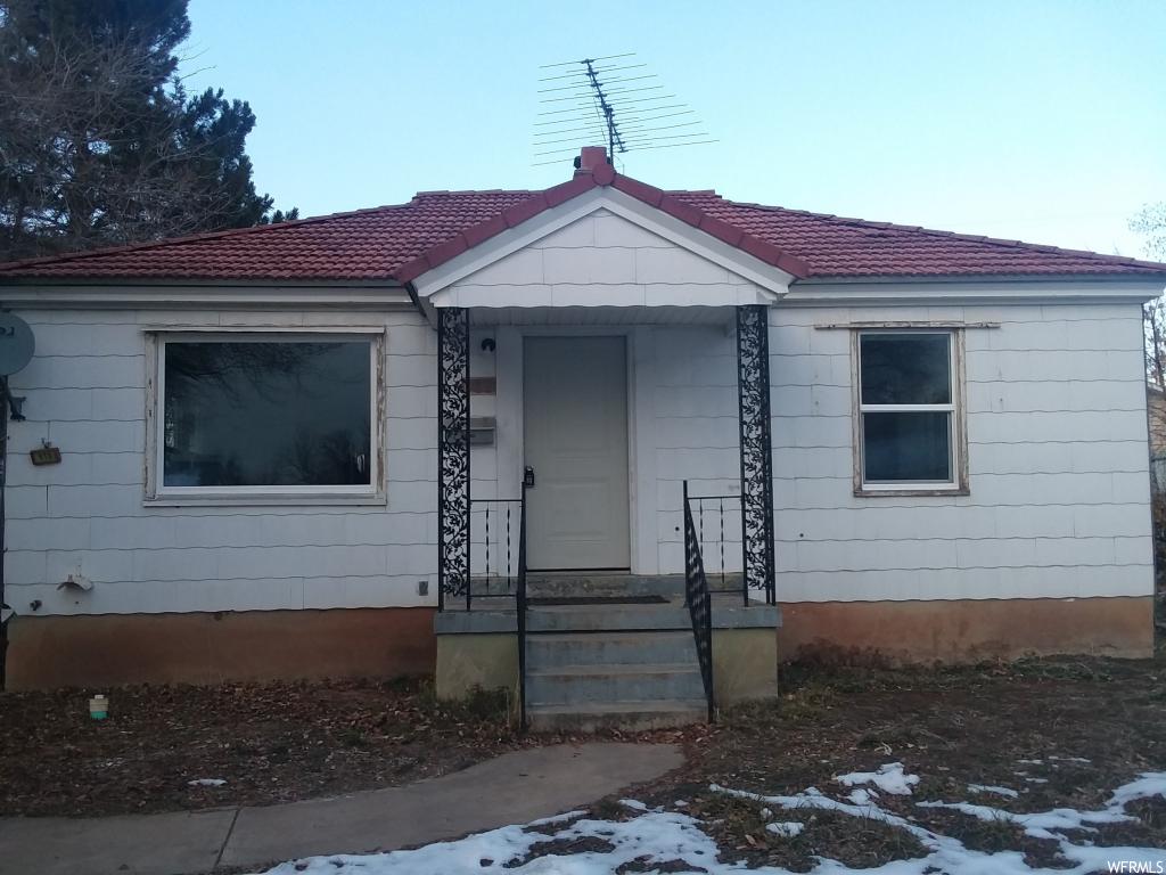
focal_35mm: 29
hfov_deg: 61.7
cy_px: 438
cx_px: 583
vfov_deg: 48.2
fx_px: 977
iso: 40
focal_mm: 2.47
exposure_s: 1/287
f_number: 1.9
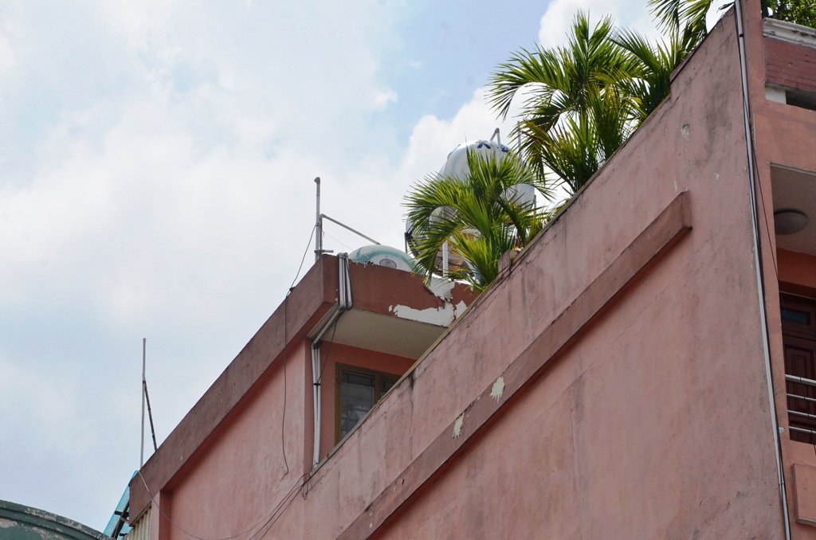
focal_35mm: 158
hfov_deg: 13.1
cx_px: 408
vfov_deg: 8.7
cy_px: 270
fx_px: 3562
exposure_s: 1/2000
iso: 1000
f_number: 13
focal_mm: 105
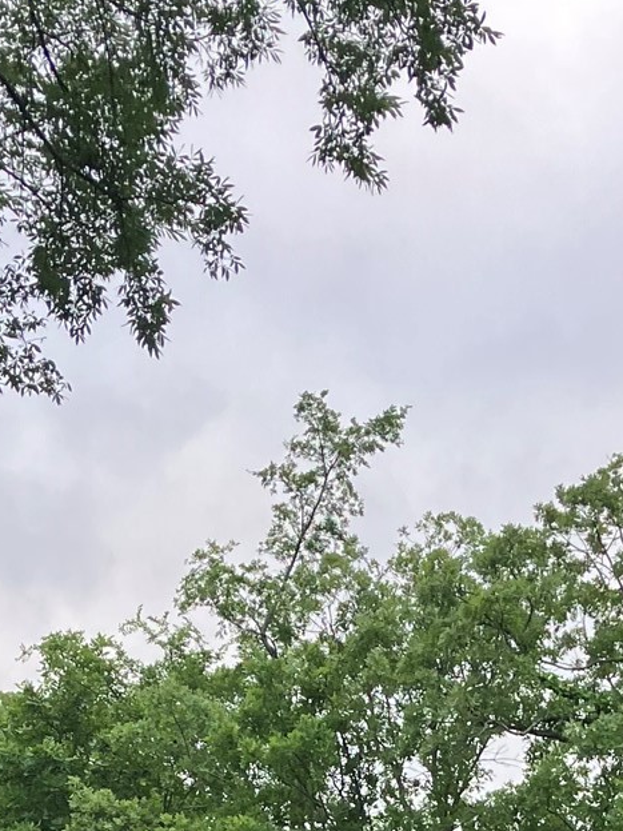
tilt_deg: +4.2
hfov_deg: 16.1
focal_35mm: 92
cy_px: 1242
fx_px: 2208
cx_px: 281
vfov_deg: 18.8
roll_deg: -5.3
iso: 50
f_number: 1.8
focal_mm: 3.99
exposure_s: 1/121
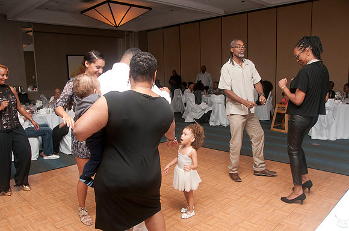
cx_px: 174
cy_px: 116
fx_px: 261
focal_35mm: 27
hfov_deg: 67.5
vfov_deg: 47.8
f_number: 5.6
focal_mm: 18
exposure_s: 1/125
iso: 400
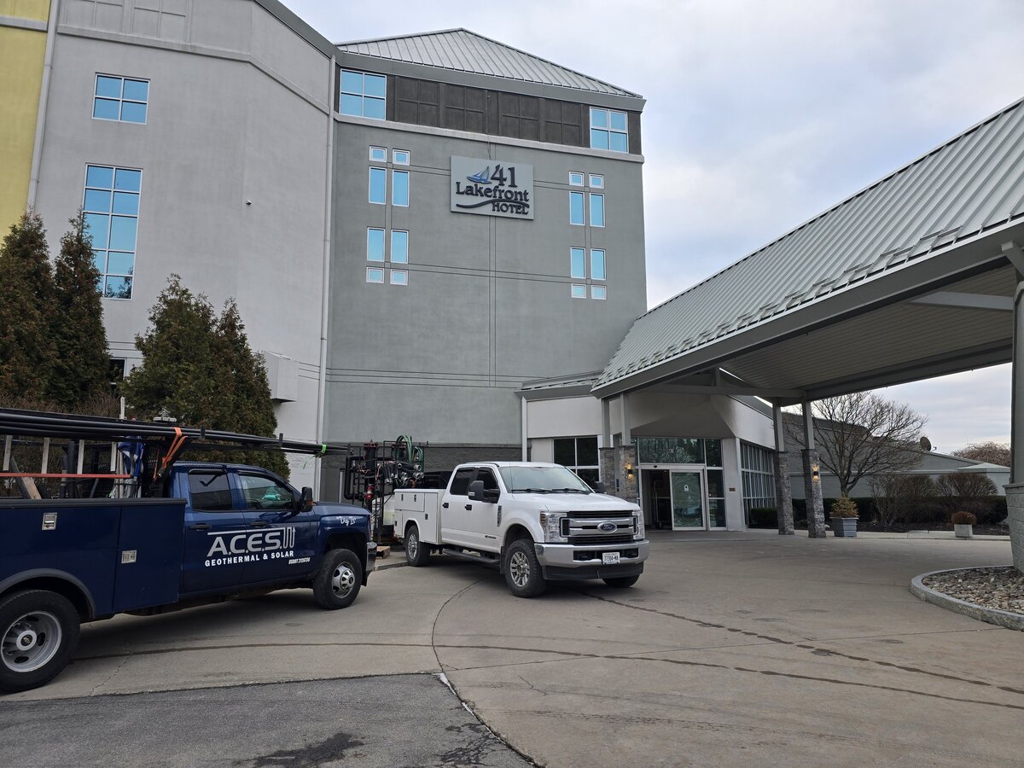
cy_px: 384
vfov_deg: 58.9
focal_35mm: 23
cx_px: 512
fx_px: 680
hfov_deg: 73.9
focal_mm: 6.3
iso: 32
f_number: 1.7
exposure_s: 1/180
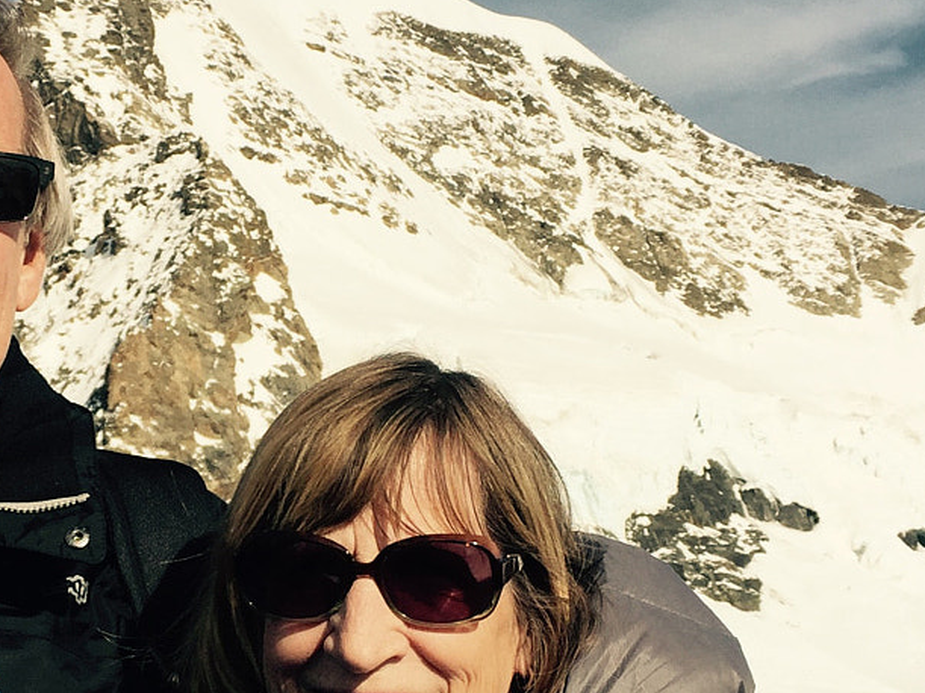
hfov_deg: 25.2
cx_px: 160
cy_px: 477
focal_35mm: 76
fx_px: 2030
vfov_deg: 19.3
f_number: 2.2
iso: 32
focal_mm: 4.15
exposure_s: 1/4950
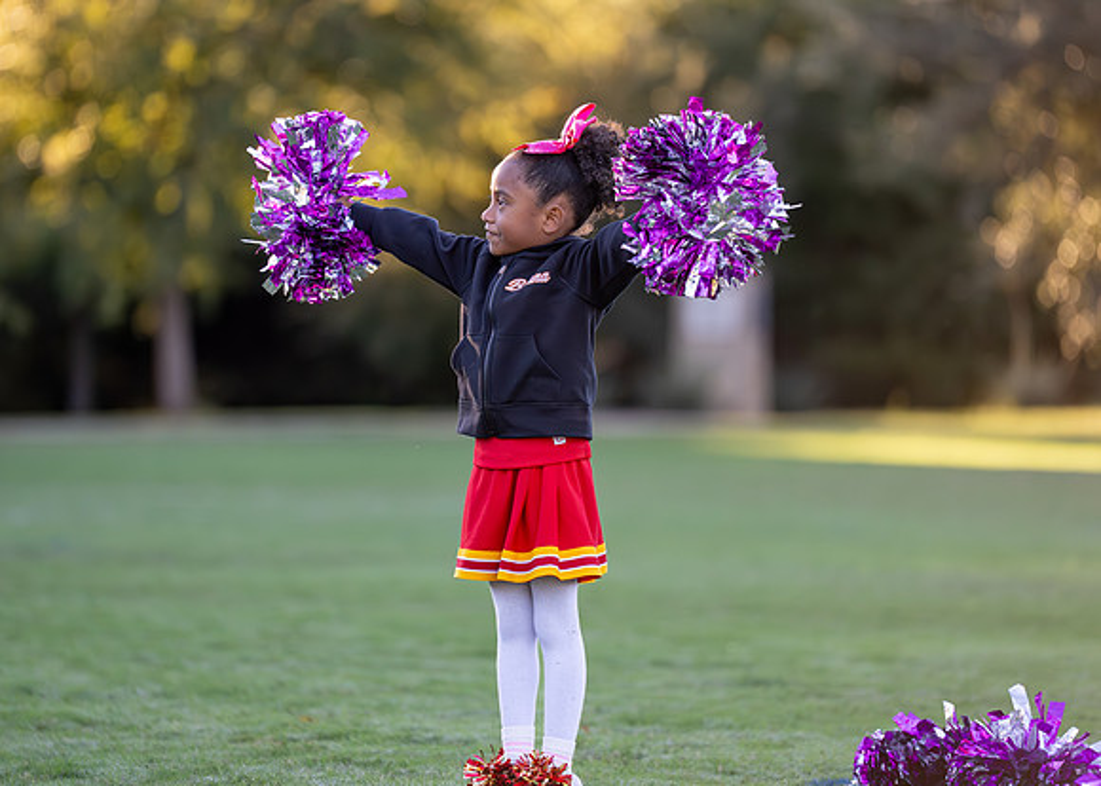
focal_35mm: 214
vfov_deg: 6.7
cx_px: 467
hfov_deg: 9.4
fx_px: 6696
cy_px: 337
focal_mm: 178
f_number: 2.8
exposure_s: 1/3200
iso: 1600
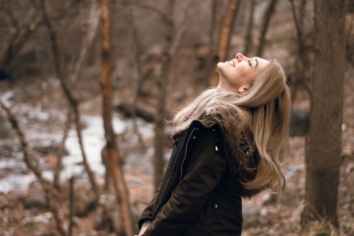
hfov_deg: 27.0
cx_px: 177
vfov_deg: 18.2
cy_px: 118
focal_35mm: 75
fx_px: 737
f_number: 1.8
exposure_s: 1/125
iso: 100
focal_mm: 50
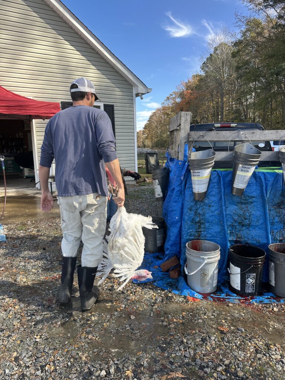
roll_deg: +0.0
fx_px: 263
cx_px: 142
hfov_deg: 56.8
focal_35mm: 24
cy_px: 190
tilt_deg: -8.8
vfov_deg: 71.6
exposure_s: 1/1062
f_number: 1.78
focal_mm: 6.86
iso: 80
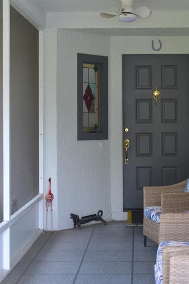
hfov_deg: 17.9
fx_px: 597
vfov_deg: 26.8
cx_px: 125
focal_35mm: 76
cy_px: 133
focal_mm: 35
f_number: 5
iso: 400
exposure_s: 1/30
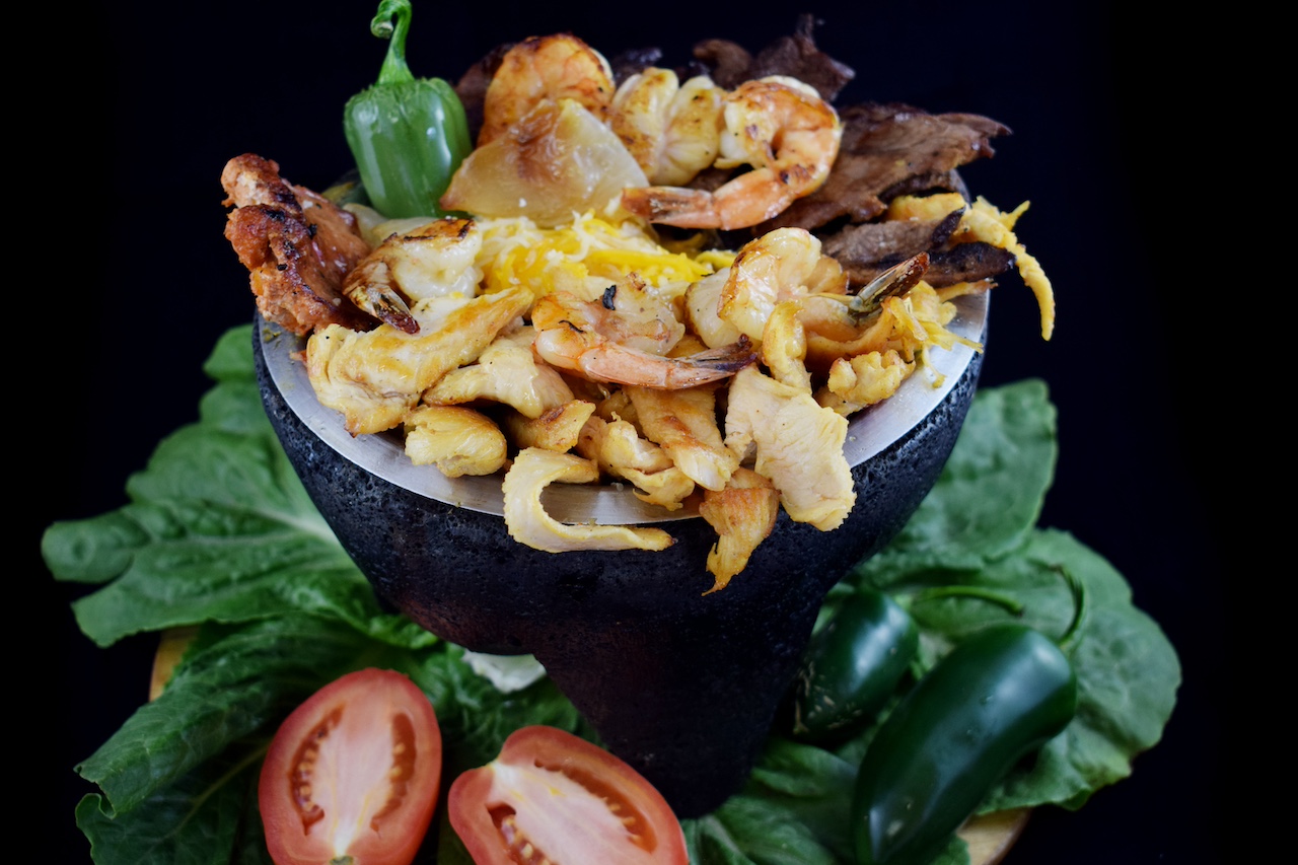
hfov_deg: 33.4
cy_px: 432
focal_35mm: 60
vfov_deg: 22.6
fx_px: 2163
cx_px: 649
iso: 400
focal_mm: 40
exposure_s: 1/80
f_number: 5
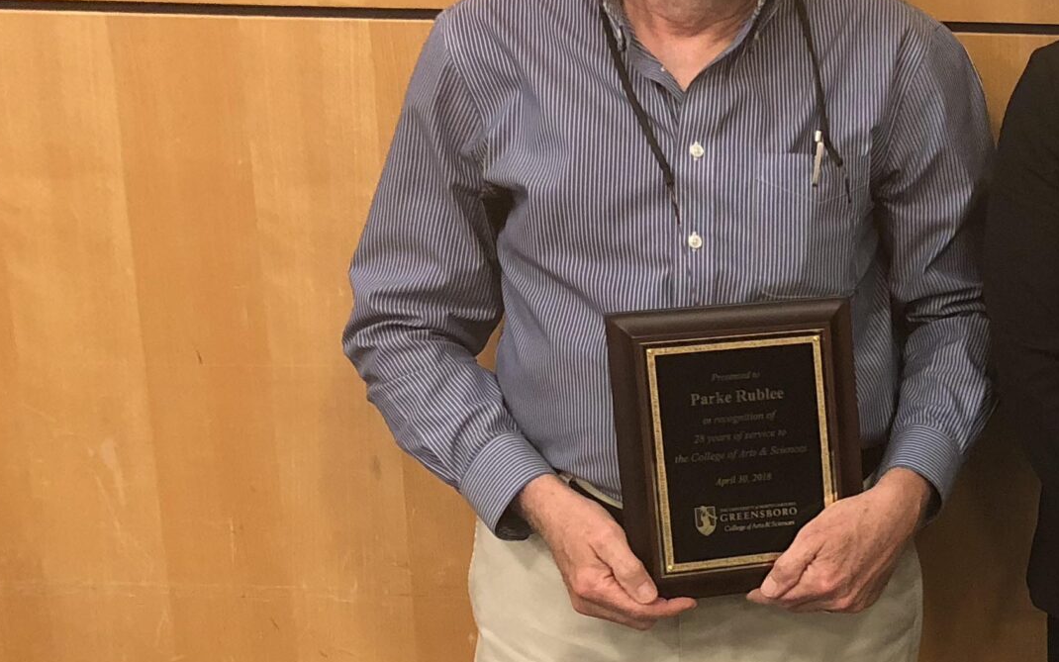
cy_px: 463
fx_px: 2049
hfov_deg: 26.3
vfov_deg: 18.3
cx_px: 1221
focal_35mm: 71
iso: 100
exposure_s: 1/13
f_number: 1.8
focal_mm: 3.99
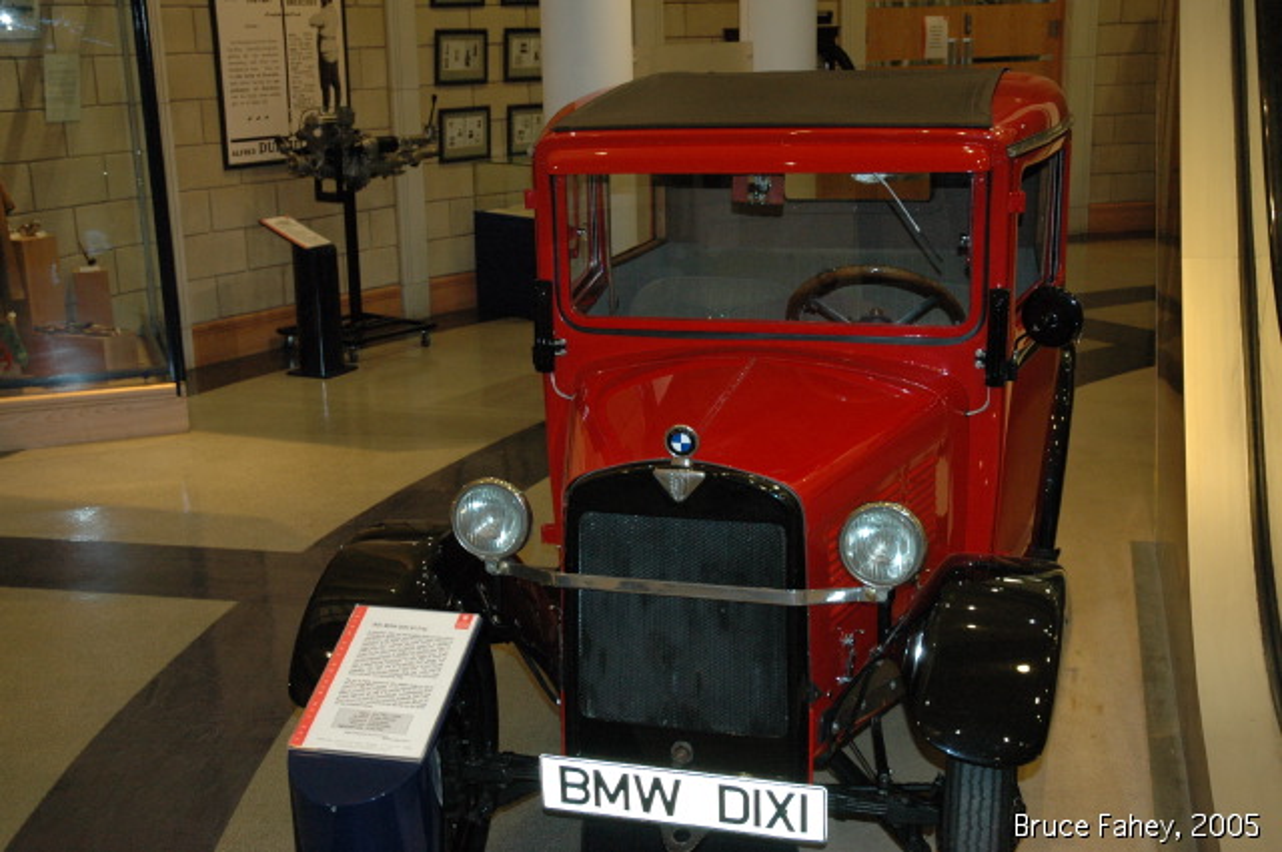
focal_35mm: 44
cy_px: 426
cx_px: 641
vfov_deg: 30.8
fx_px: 1547
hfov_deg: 45.0
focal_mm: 29
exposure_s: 1/60
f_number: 4
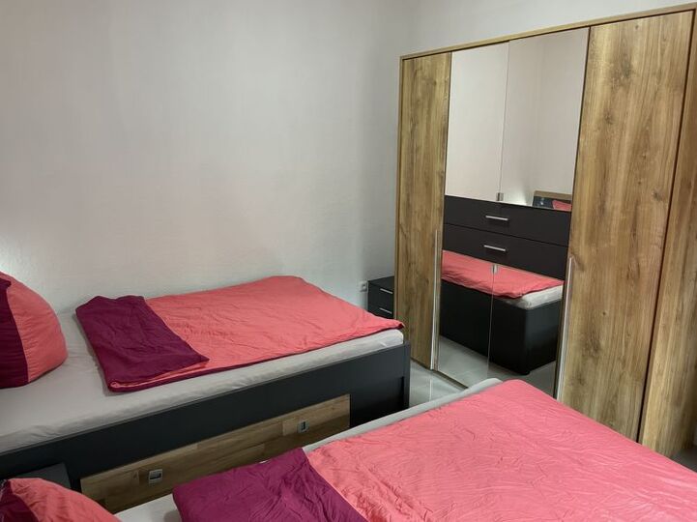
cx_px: 348
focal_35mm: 26
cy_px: 261
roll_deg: -0.5
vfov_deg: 53.0
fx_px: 523
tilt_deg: -10.9
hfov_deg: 67.3
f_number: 1.6
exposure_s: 1/60
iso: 200
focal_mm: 4.2
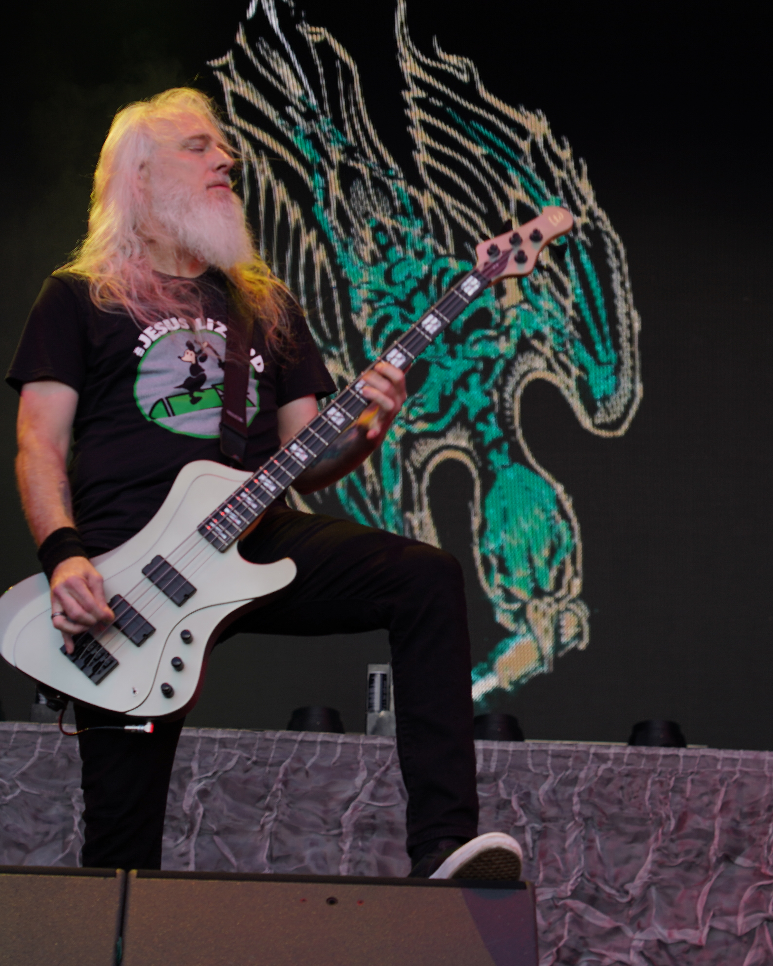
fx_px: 2516
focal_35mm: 88
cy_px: 480
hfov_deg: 17.5
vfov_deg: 21.7
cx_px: 394
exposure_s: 1/100
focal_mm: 62
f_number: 4.5
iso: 125
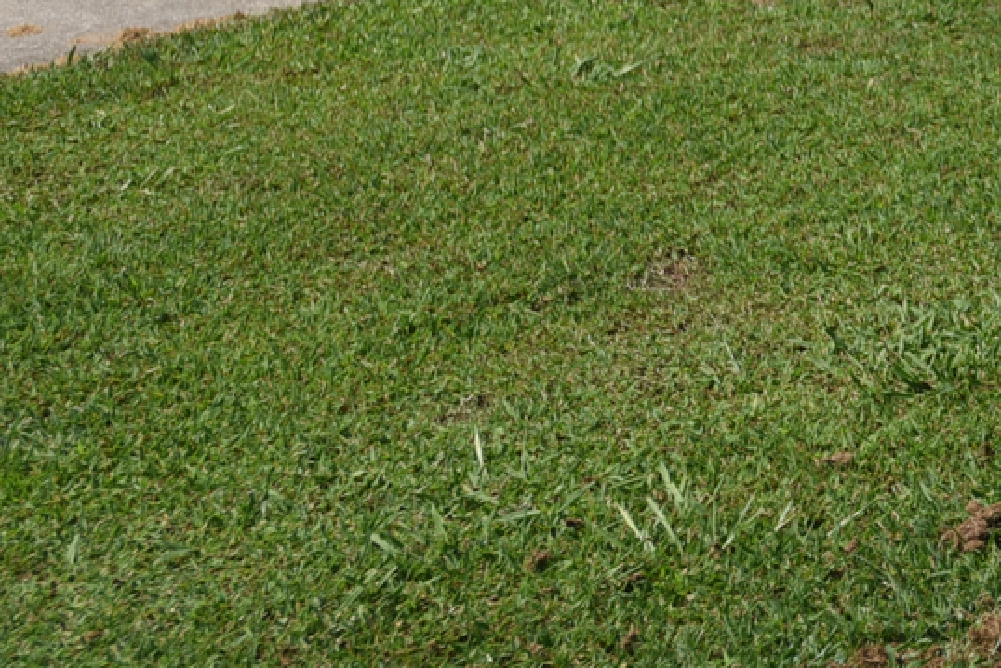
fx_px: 3476
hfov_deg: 13.9
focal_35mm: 125
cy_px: -394
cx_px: 1985
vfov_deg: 10.5
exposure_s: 1/1250
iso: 125
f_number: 3.5
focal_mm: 28
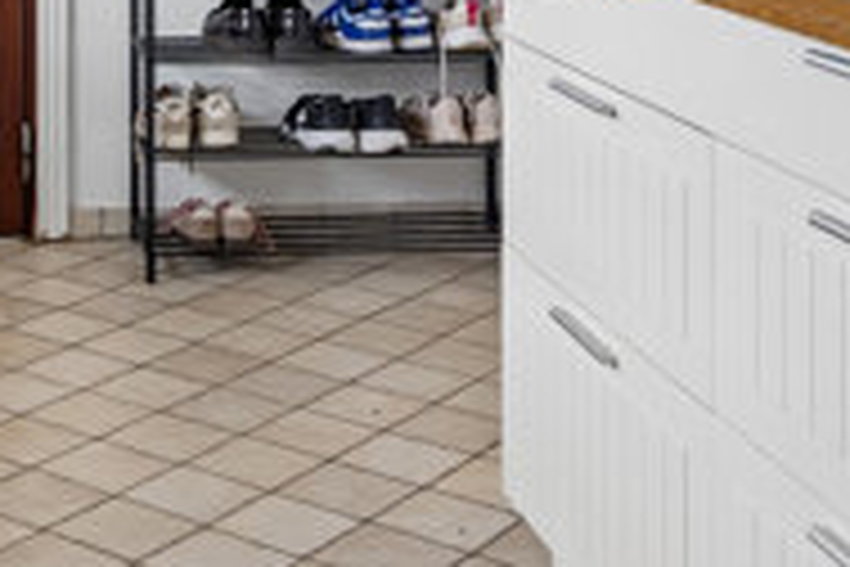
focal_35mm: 76
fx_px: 1794
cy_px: -268
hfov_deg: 25.3
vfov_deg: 16.5
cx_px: -9
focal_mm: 18
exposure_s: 1/100
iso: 400
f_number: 4
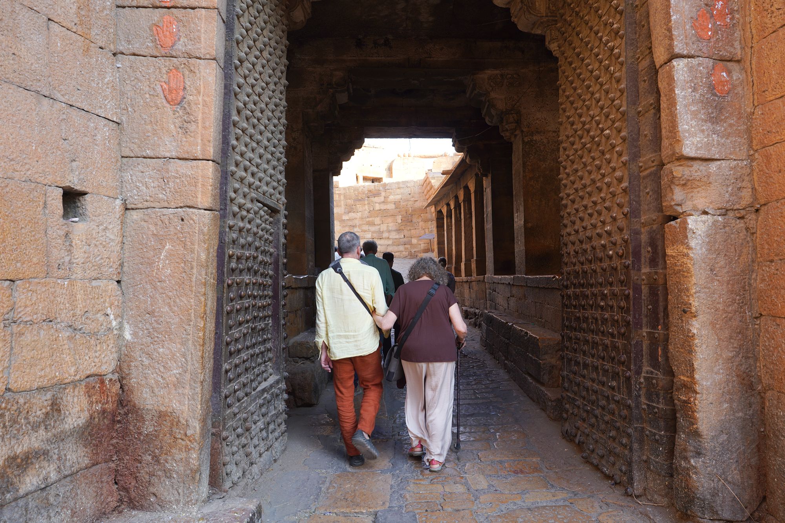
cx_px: 392
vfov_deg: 53.1
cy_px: 262
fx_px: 523
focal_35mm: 24
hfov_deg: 73.7
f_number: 5.6
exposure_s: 1/100
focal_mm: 24
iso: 100
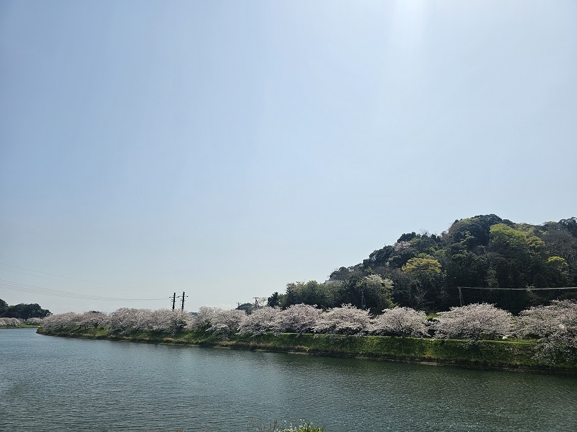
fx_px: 383
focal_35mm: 23
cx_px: 288
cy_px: 216
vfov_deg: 58.9
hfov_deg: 73.9
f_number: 1.7
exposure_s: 1/2423
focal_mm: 6.3
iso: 10
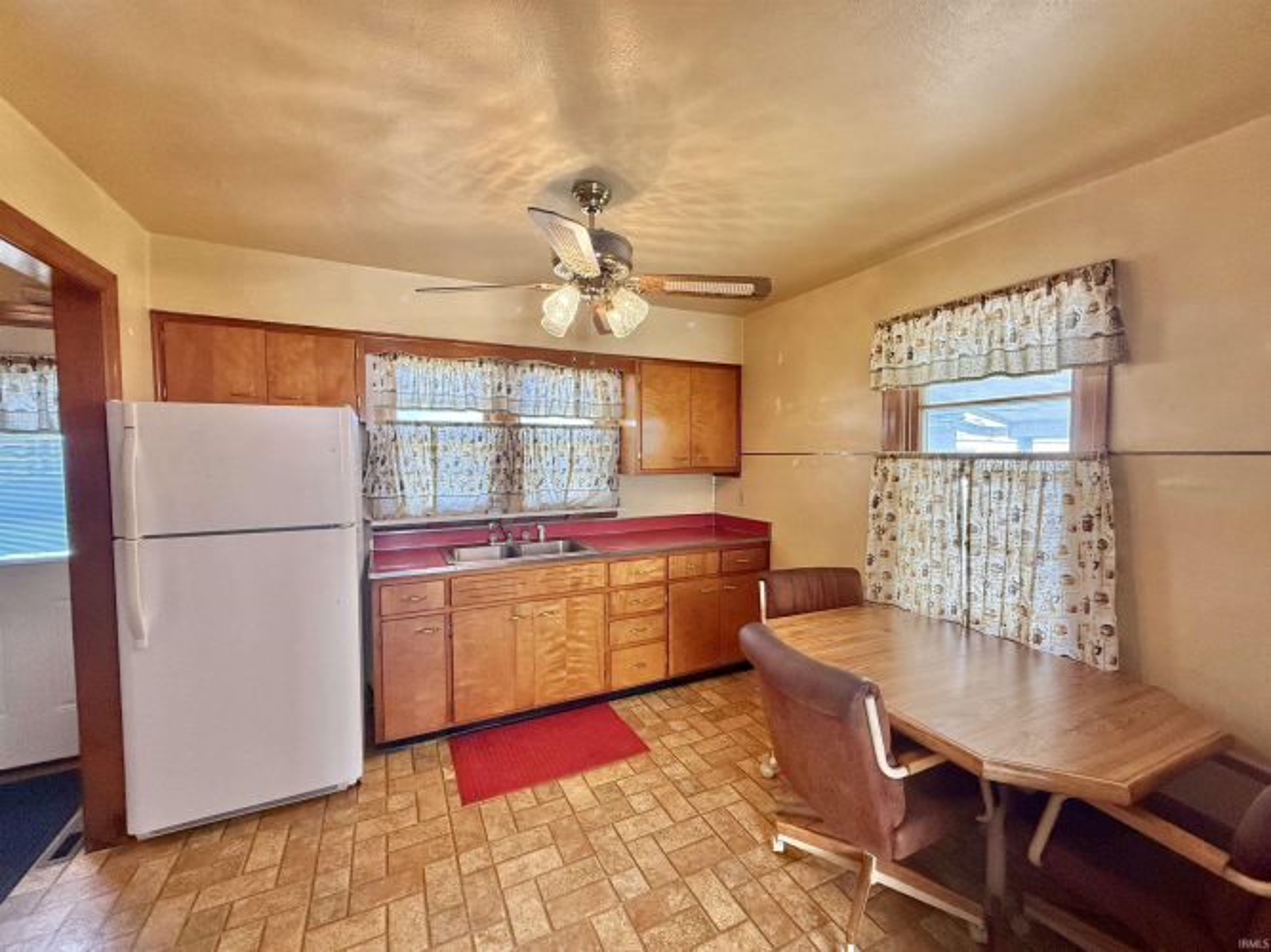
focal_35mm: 14
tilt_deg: -2.2
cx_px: 636
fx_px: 514
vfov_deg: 85.7
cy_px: 476
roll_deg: +0.0
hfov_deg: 102.1
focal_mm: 2.22
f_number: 2.2
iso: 250
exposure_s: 1/120
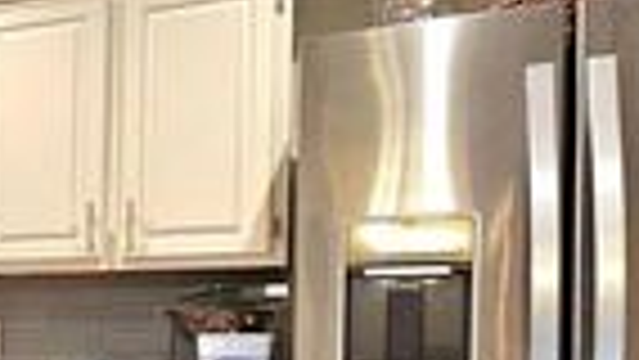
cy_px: 223
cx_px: -274
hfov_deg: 29.2
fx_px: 848
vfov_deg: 23.9
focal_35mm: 50
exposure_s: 1/60.2
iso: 200
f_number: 2.2
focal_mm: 2.2
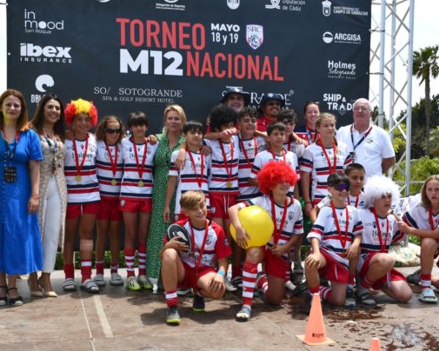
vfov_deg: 34.1
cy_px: 182
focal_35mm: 44
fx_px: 572
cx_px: 195
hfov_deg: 41.9
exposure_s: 1/250
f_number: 8
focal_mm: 23
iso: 100
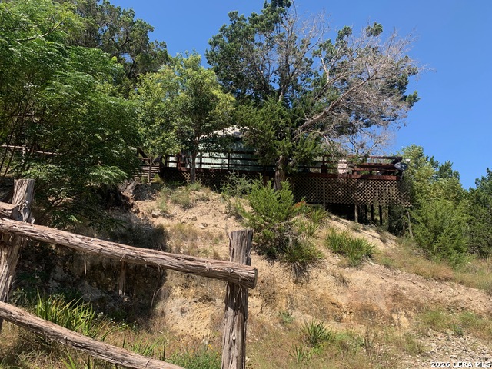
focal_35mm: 26
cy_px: 184
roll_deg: -2.6
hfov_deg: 67.3
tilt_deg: +12.6
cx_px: 246
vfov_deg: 53.1
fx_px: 370
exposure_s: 1/1124
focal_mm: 4.25
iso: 25
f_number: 1.8
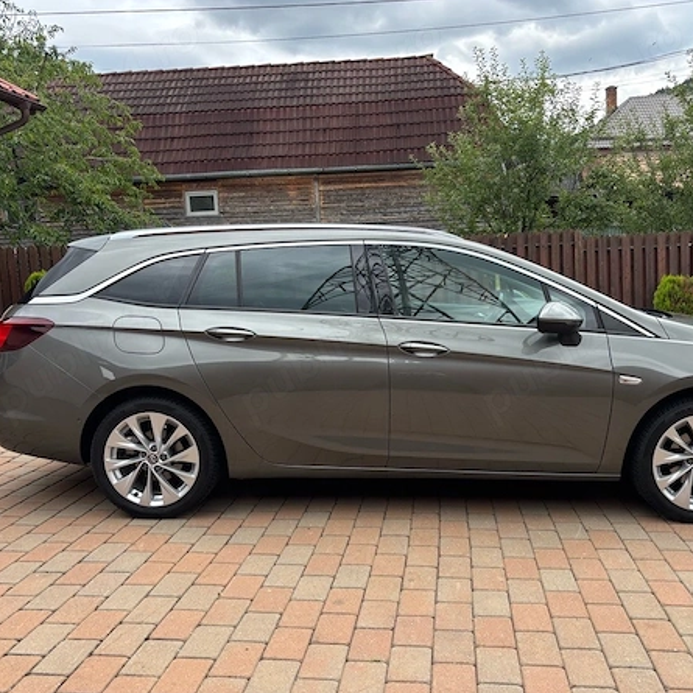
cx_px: 402
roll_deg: +3.4
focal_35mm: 31
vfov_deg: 52.5
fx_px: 702
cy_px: 349
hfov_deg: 52.3
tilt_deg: -7.8
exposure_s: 1/1178
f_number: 1.6
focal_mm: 5.96
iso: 50
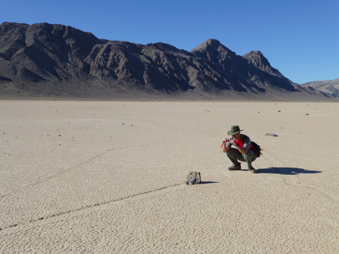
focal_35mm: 39
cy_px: 127
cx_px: 170
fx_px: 382
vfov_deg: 36.8
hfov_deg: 47.9
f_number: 3.9
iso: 100
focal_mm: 6.9
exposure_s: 1/1600
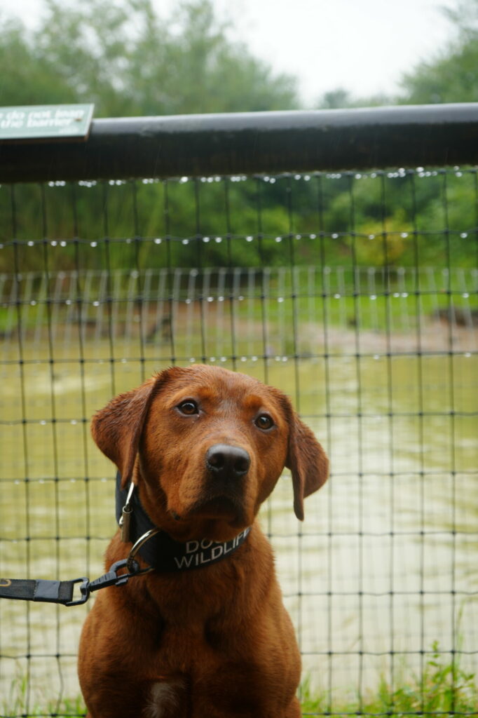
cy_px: 359
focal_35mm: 54
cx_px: 239
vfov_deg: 36.9
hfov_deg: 25.0
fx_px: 1076
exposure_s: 1/60
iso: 100
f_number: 5
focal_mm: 54
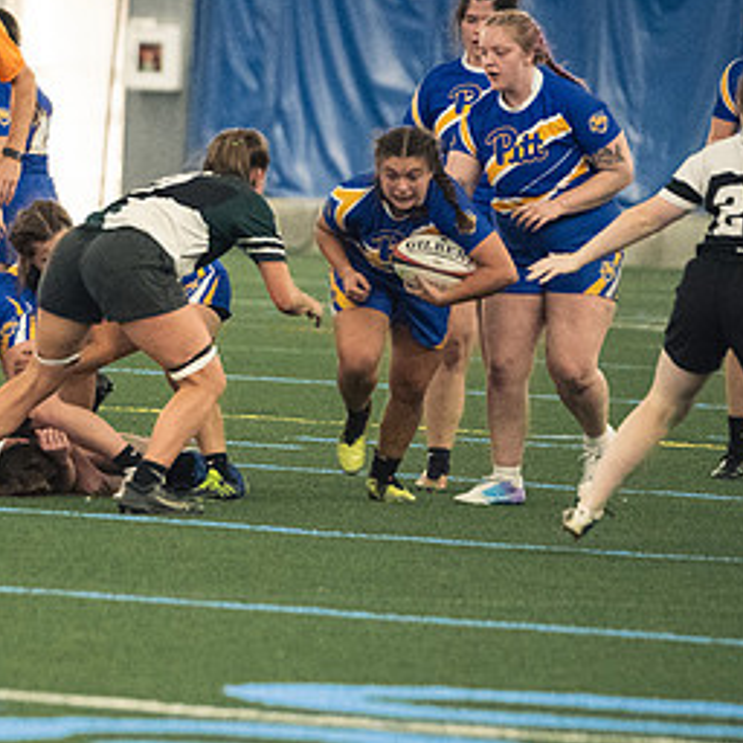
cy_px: 430
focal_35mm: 578
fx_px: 14036
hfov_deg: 3.0
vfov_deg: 3.0
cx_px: 0
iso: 9000
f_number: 2.8
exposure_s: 1/500
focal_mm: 200
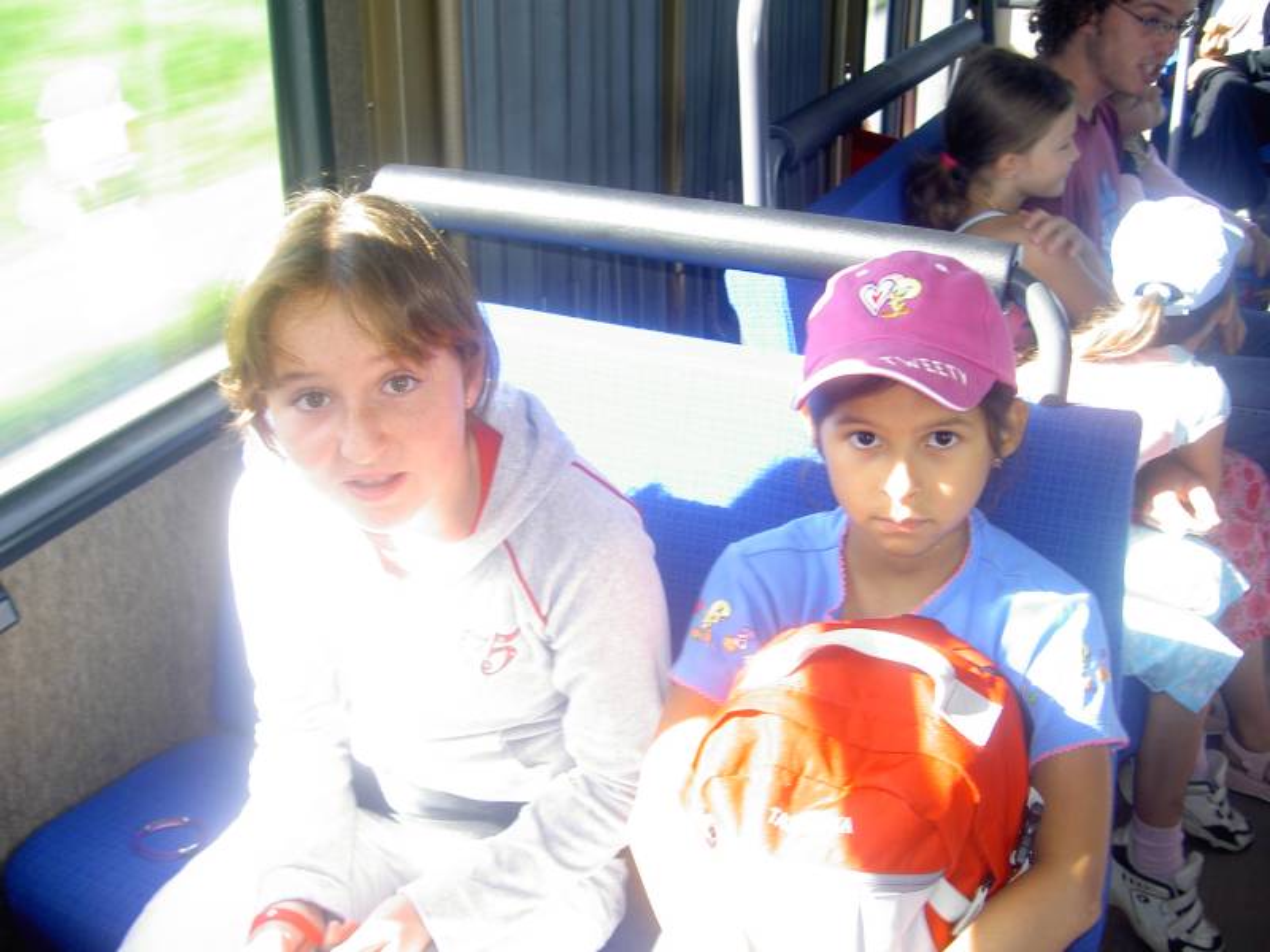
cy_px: 476
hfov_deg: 47.9
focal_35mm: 39
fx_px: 1431
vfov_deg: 36.8
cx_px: 635
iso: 100
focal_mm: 8
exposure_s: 1/60
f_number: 2.8
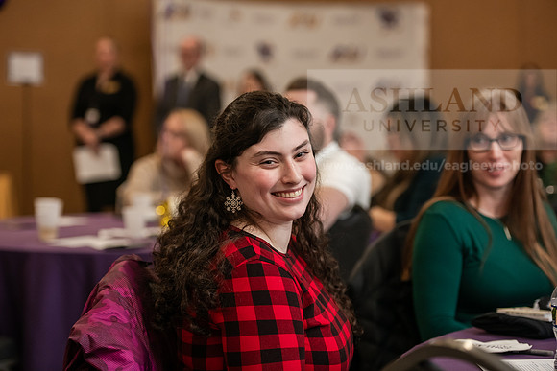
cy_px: 186
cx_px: 278
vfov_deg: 14.4
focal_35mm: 95
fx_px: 1470
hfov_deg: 21.5
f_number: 3.2
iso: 1600
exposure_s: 1/200
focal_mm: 95
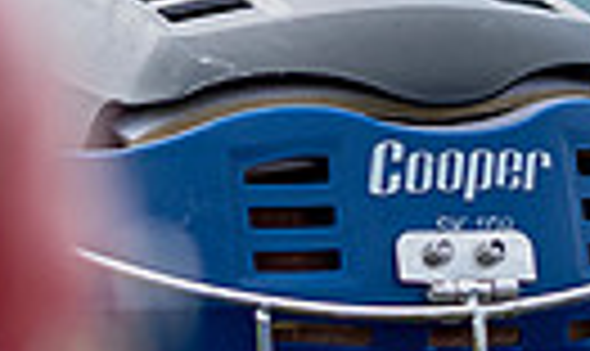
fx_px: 44752
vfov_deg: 0.4
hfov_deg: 0.8
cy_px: 915
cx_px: 594
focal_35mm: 2820
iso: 100
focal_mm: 300
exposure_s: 1/1000
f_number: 2.8
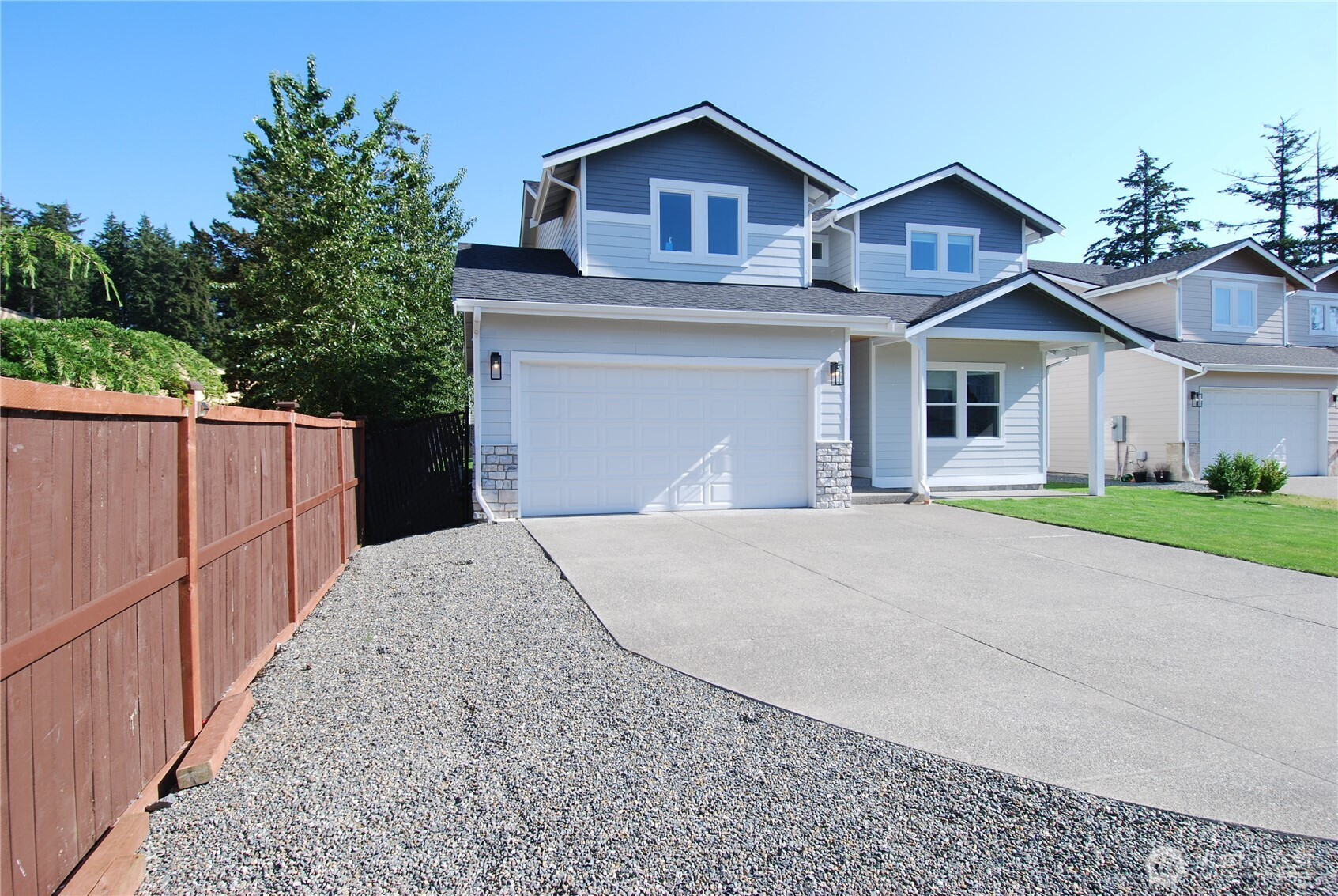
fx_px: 670
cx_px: 669
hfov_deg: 89.9
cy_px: 448
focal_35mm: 18
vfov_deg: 67.5
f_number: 6.3
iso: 100
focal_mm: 12
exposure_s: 1/160
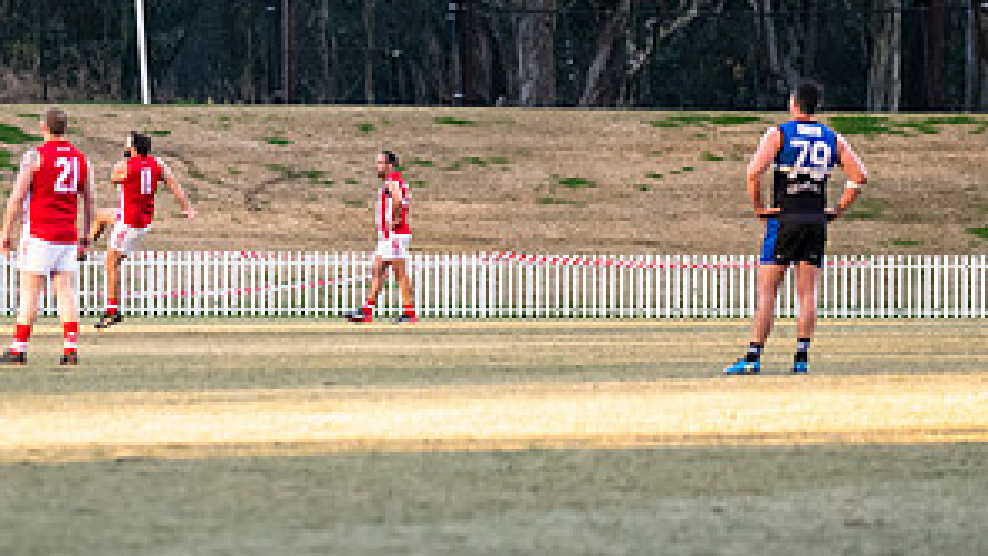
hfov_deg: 5.8
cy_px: 94
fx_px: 9773
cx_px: 220
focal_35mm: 373
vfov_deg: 3.3
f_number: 2.8
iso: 2000
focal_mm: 145
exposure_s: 1/1600
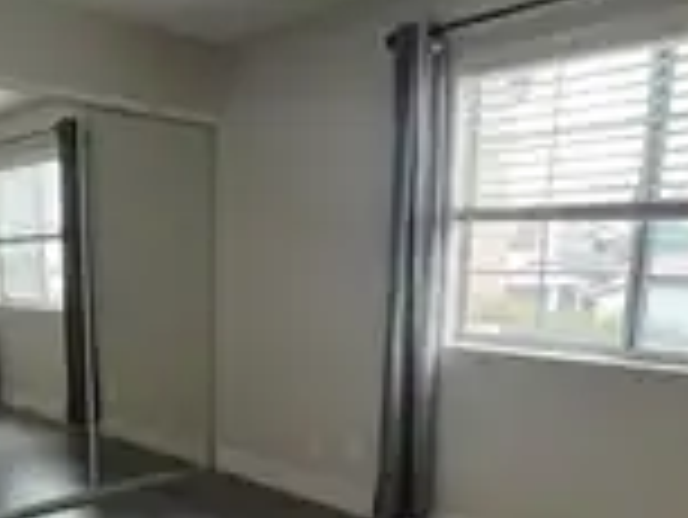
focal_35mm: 34
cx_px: 247
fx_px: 676
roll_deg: -0.1
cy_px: 410
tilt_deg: -11.5
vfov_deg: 40.2
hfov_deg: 53.2
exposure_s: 1/120
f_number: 1.8
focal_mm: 1.57
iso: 200
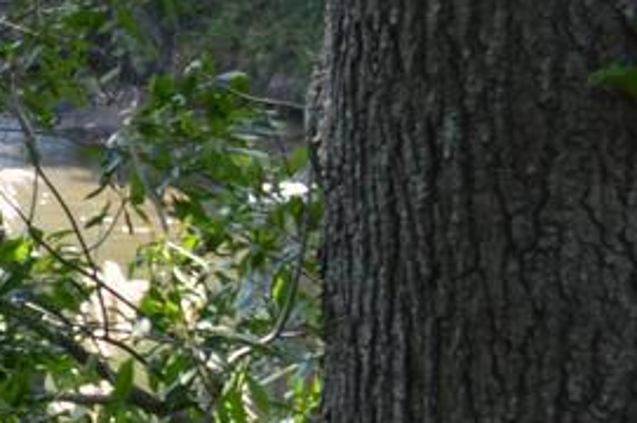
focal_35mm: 272
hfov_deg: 6.5
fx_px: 4807
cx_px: -1669
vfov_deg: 5.0
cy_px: 318
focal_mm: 24
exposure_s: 1/125
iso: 160
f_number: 5.6
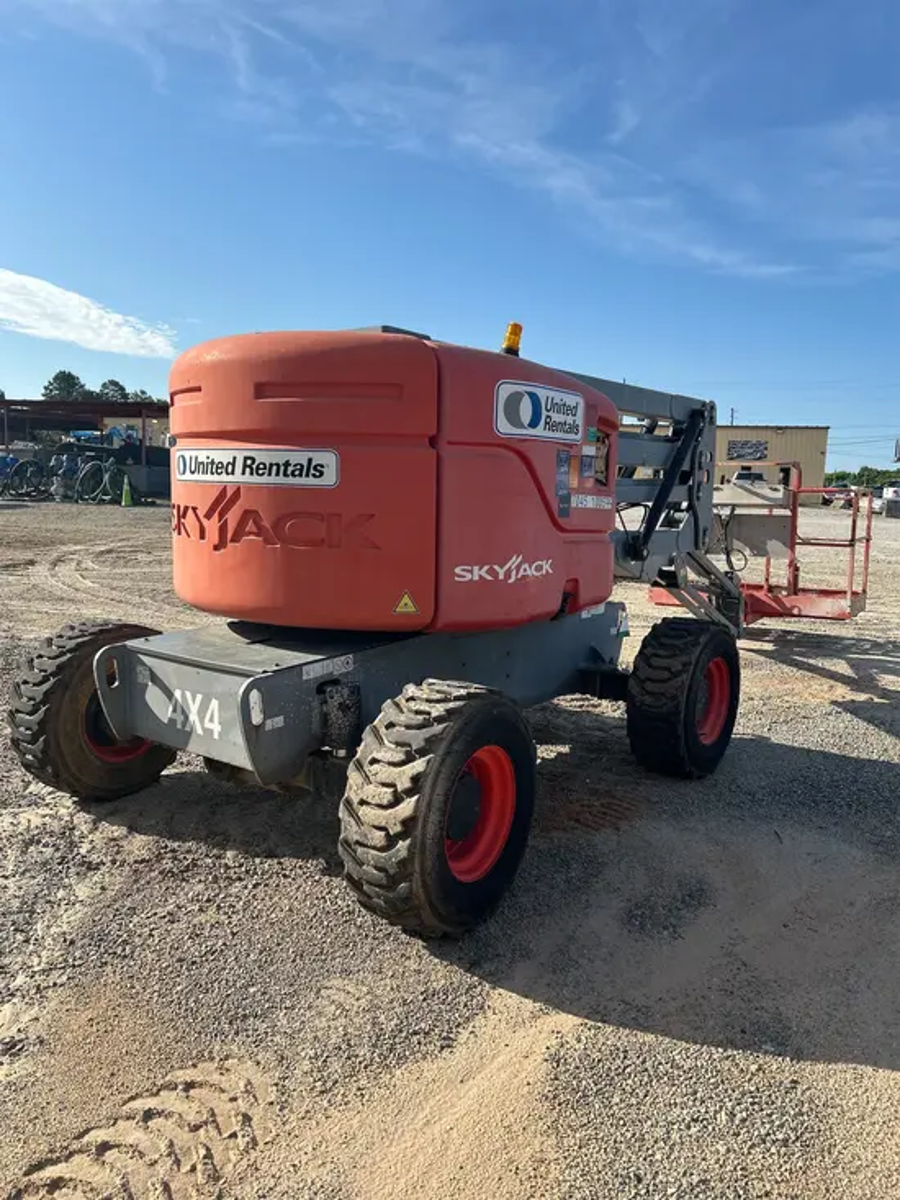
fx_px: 901
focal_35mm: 26
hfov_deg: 53.1
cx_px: 450
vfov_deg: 67.3
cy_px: 600
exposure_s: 1/2841
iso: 50
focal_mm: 5.7
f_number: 1.5
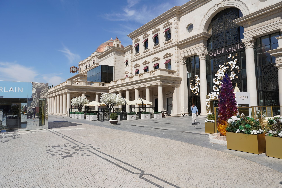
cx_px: 141
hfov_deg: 73.7
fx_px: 188
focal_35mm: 24
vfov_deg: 53.1
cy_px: 94
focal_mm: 24
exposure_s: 1/100
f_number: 18
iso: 100
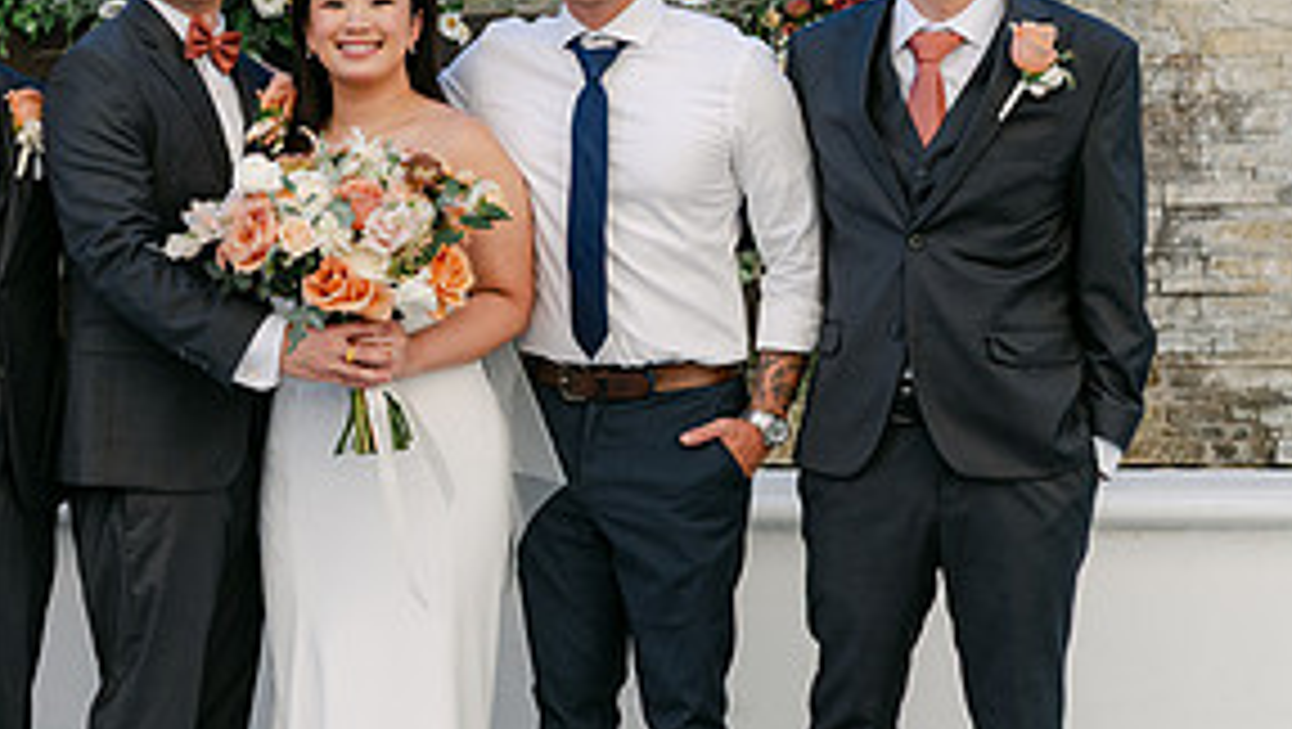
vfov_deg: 16.3
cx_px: 293
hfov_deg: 28.1
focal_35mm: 74
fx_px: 2537
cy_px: 490
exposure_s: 1/500
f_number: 4
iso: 100
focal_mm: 35
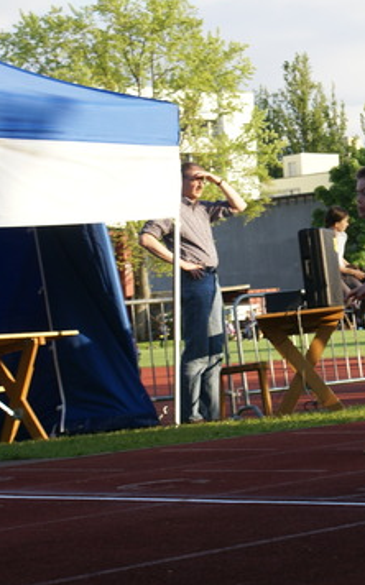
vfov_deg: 18.0
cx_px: 386
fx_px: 1849
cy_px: 291
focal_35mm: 116
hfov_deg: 11.1
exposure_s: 1/200
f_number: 6.3
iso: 100
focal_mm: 50
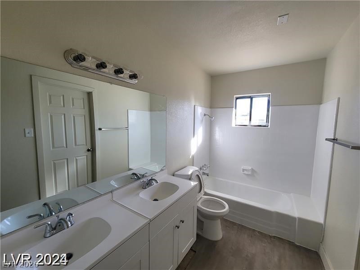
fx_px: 135
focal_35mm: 13
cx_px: 180
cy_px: 135
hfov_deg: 106.2
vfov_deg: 89.9
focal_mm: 2.2
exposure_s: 1/120
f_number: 2.2
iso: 80
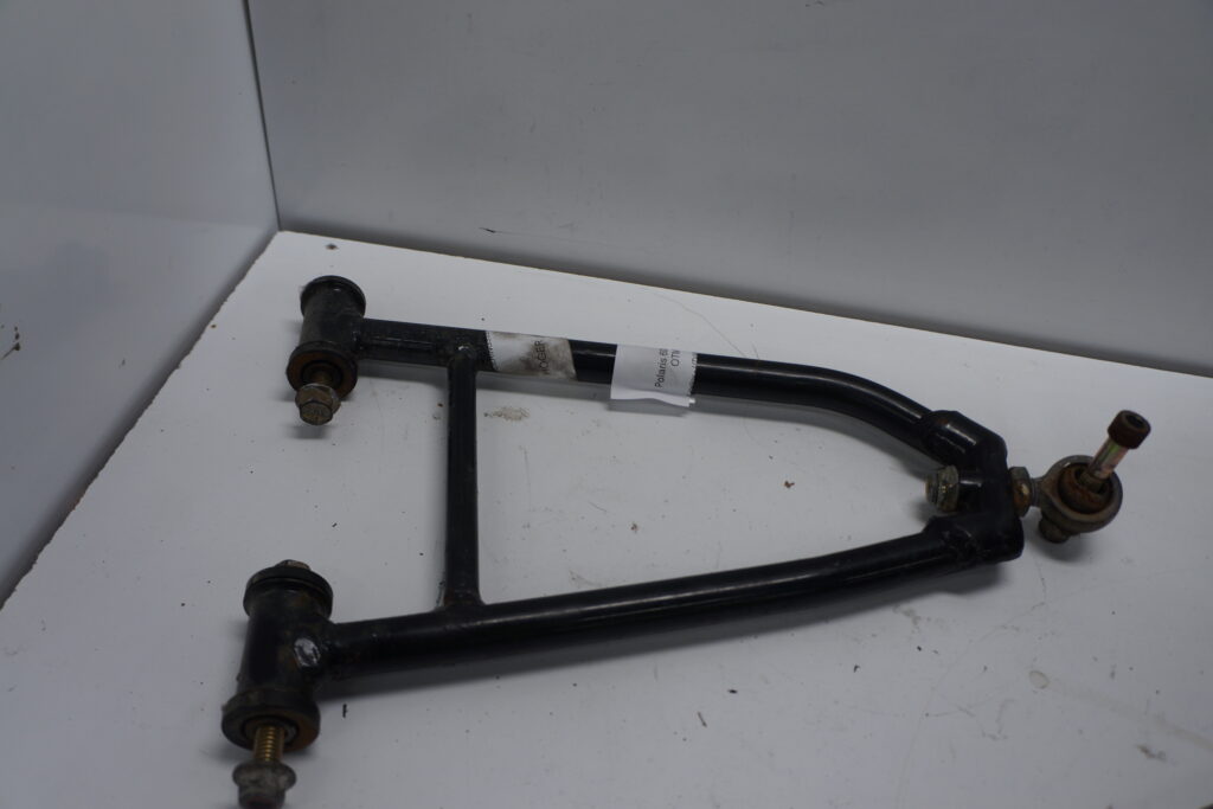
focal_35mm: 27
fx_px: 910
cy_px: 404
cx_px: 606
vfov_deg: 47.9
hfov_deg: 67.4
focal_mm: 18
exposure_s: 1/125
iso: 100
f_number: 4
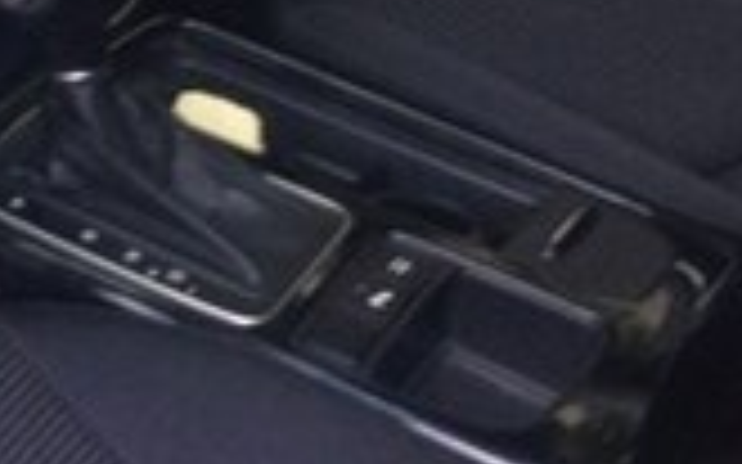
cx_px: -360
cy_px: -363
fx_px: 2830
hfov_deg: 14.0
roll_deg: -6.6
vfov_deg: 9.0
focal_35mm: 140
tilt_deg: -26.8
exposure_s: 1/20
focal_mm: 4.12
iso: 80
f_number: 2.4
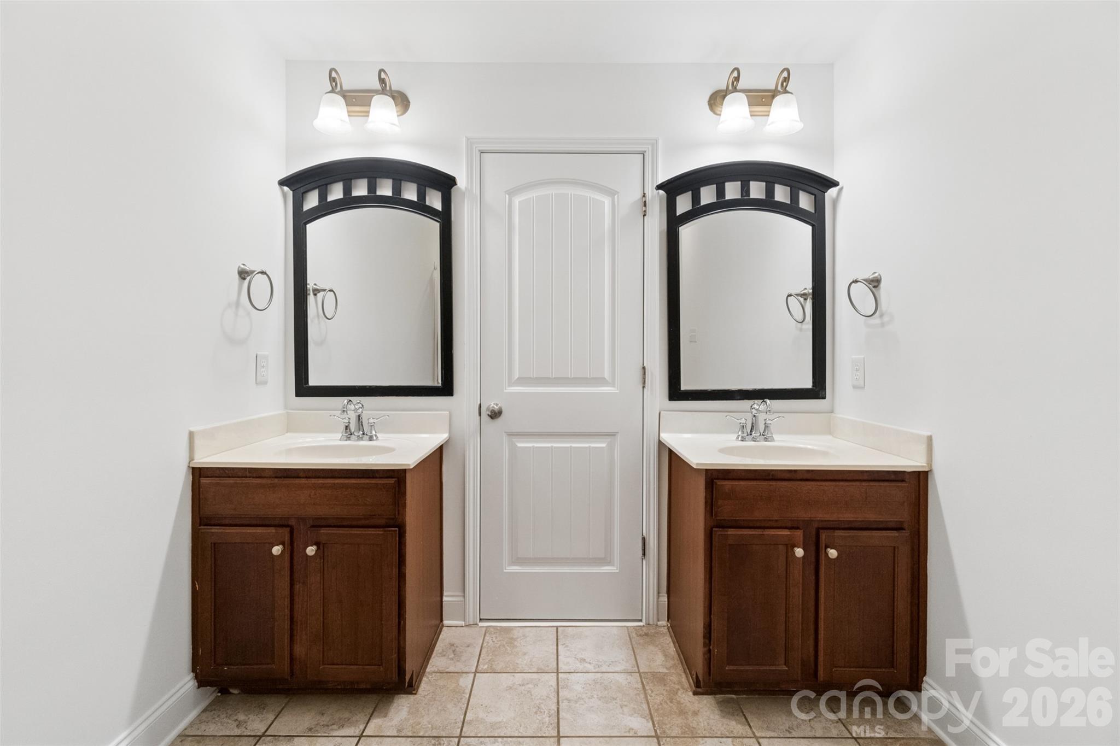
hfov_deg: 100.4
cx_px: 560
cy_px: 373
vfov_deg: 77.3
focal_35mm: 15
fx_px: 467
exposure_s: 1/30
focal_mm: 10
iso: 640
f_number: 7.1
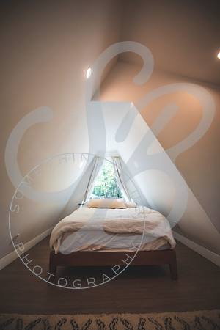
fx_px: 128
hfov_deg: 81.2
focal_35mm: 14
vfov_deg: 104.3
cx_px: 110
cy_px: 165
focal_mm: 14
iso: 250
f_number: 2.8
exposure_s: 1/400
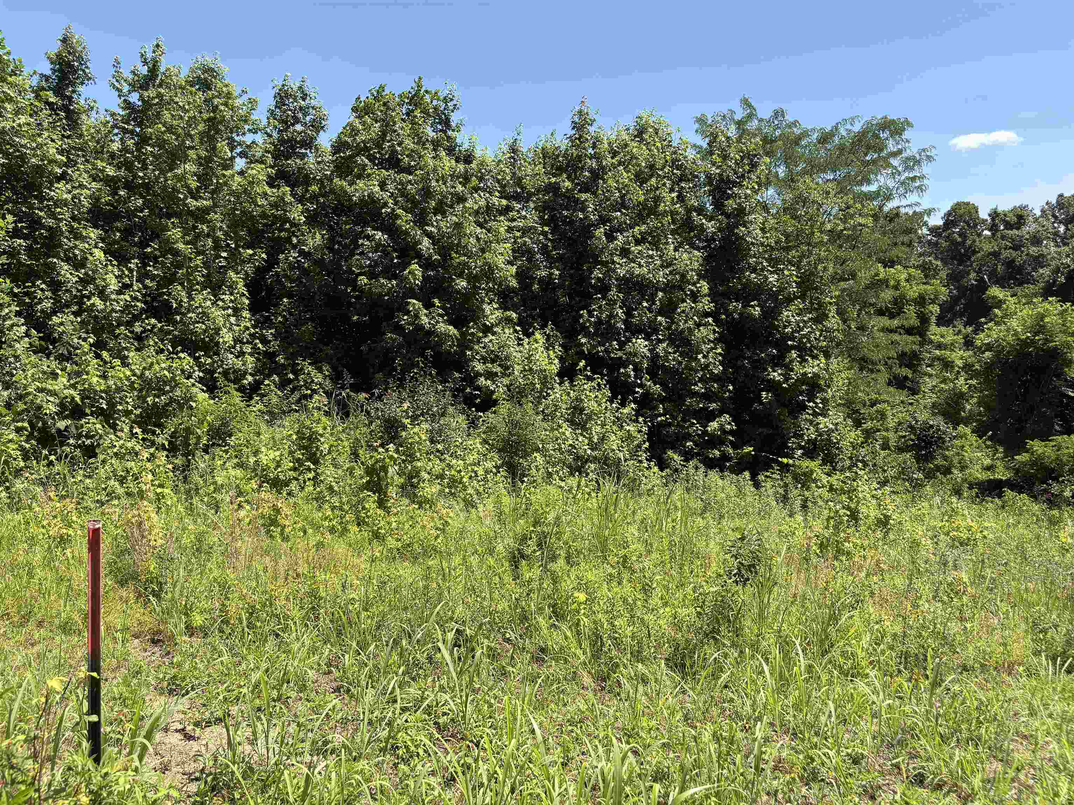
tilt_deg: -1.4
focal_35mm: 26
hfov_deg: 67.3
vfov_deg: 53.1
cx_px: 537
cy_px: 402
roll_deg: +1.9
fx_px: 807
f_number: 1.6
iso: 50
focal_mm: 5.96
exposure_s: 1/1706
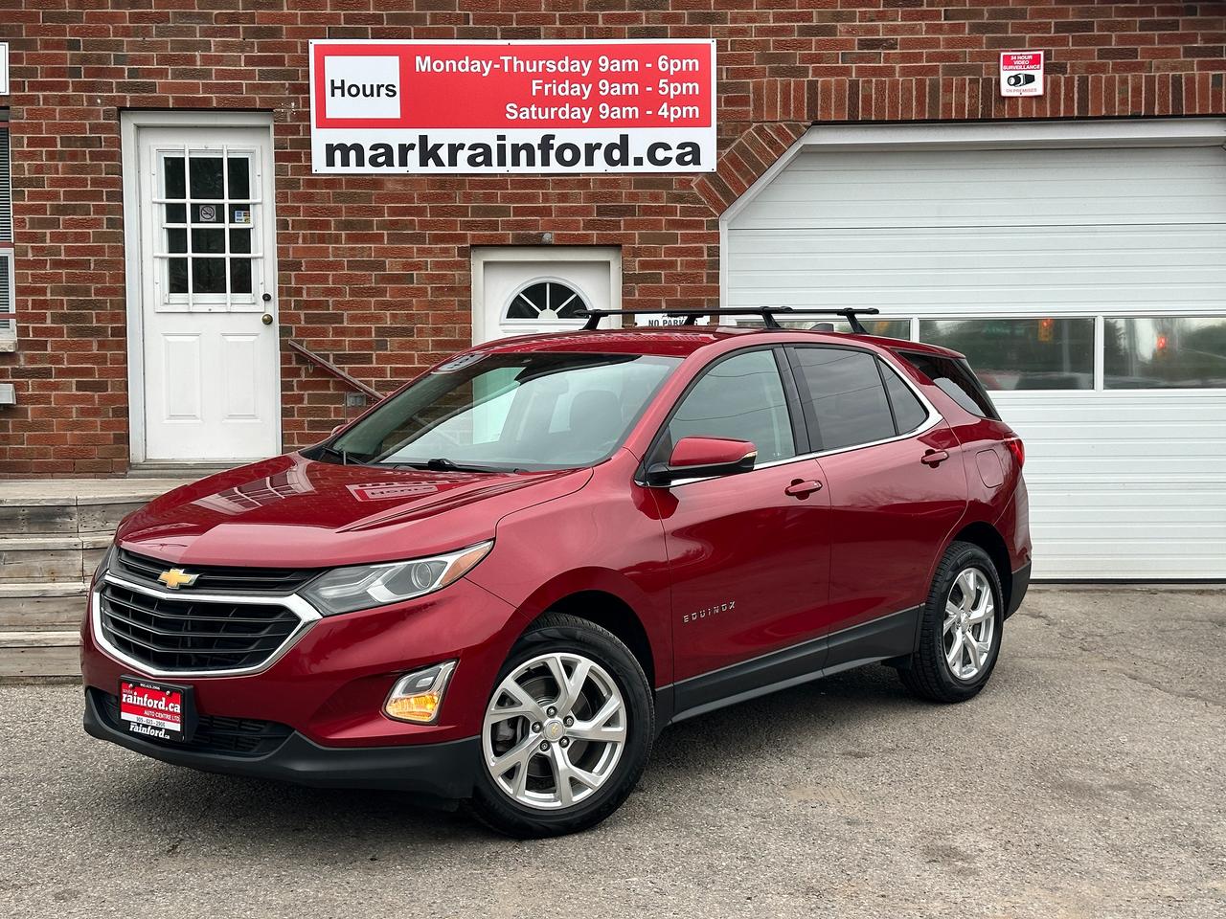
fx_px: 1700
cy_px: 460
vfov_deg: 30.3
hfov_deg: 39.7
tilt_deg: -2.6
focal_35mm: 48
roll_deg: +0.7
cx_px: 613
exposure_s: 1/659
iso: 64
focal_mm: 6.86
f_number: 1.78
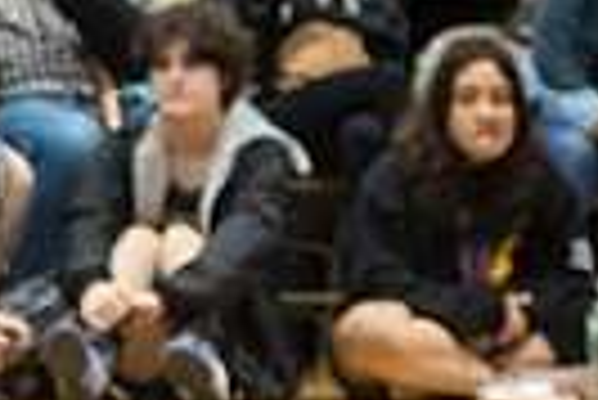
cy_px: 417
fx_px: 6269
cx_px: -534
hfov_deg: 5.4
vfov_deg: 3.7
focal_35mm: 377
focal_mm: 80
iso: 8000
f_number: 3.5
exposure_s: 1/400
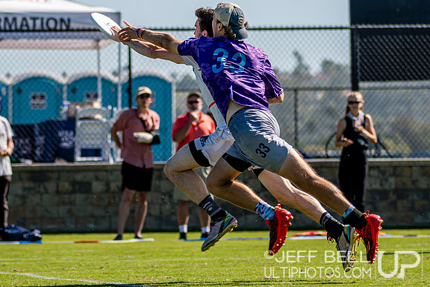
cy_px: 165
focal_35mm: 328
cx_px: 229
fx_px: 3920
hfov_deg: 6.3
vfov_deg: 4.2
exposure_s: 1/1250
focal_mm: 125
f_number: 3.2
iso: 100
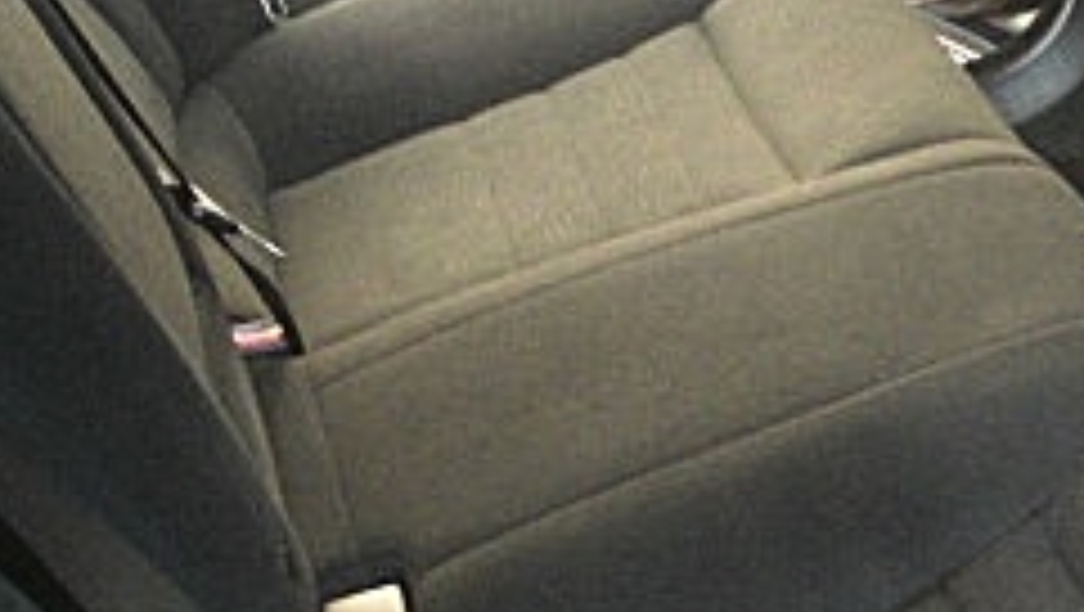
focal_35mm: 104
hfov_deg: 19.5
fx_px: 2992
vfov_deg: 11.7
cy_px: 351
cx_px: 1259
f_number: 2.8
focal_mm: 6.3
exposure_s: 1/100
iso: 400
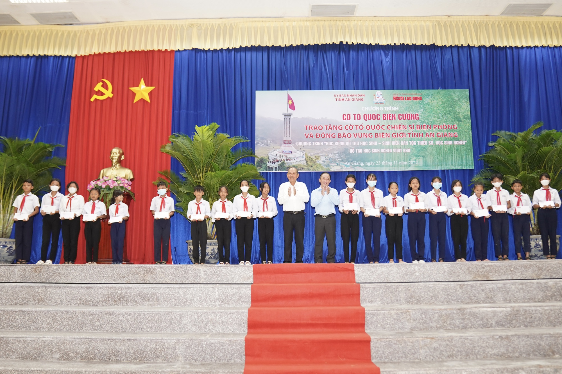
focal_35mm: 25
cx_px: 281
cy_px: 187
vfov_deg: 51.3
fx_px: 390
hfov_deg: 71.5
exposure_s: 1/80
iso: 1000
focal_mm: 25
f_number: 2.8
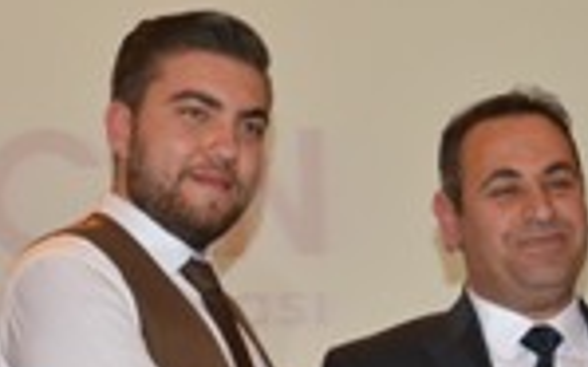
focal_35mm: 147
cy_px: 373
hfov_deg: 14.1
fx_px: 2355
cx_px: 560
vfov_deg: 8.9
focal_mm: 32
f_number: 5.6
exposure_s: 1/60
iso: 1600
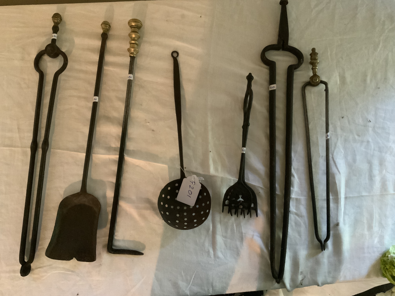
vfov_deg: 48.2
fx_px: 331
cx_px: 198
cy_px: 148
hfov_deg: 61.7
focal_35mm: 29
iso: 500
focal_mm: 3
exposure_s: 1/30
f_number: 1.8
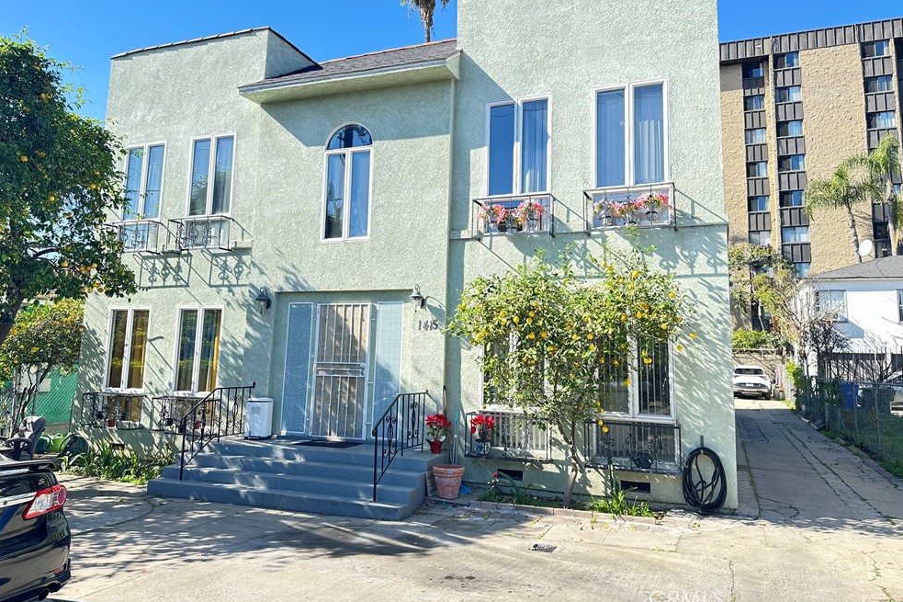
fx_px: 652
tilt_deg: +8.1
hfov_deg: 69.4
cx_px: 457
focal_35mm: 26
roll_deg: -1.7
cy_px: 259
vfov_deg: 49.4
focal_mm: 6.86
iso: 80
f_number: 1.78
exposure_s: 1/756
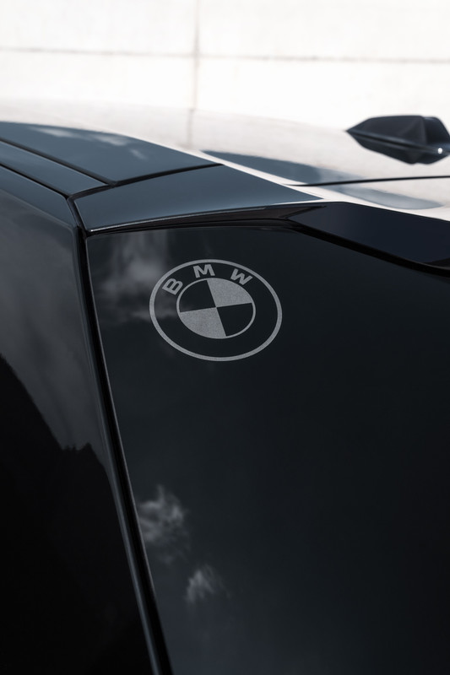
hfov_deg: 32.6
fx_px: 769
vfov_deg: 47.4
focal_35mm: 41
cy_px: 338
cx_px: 225
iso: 400
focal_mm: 41
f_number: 9
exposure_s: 1/200
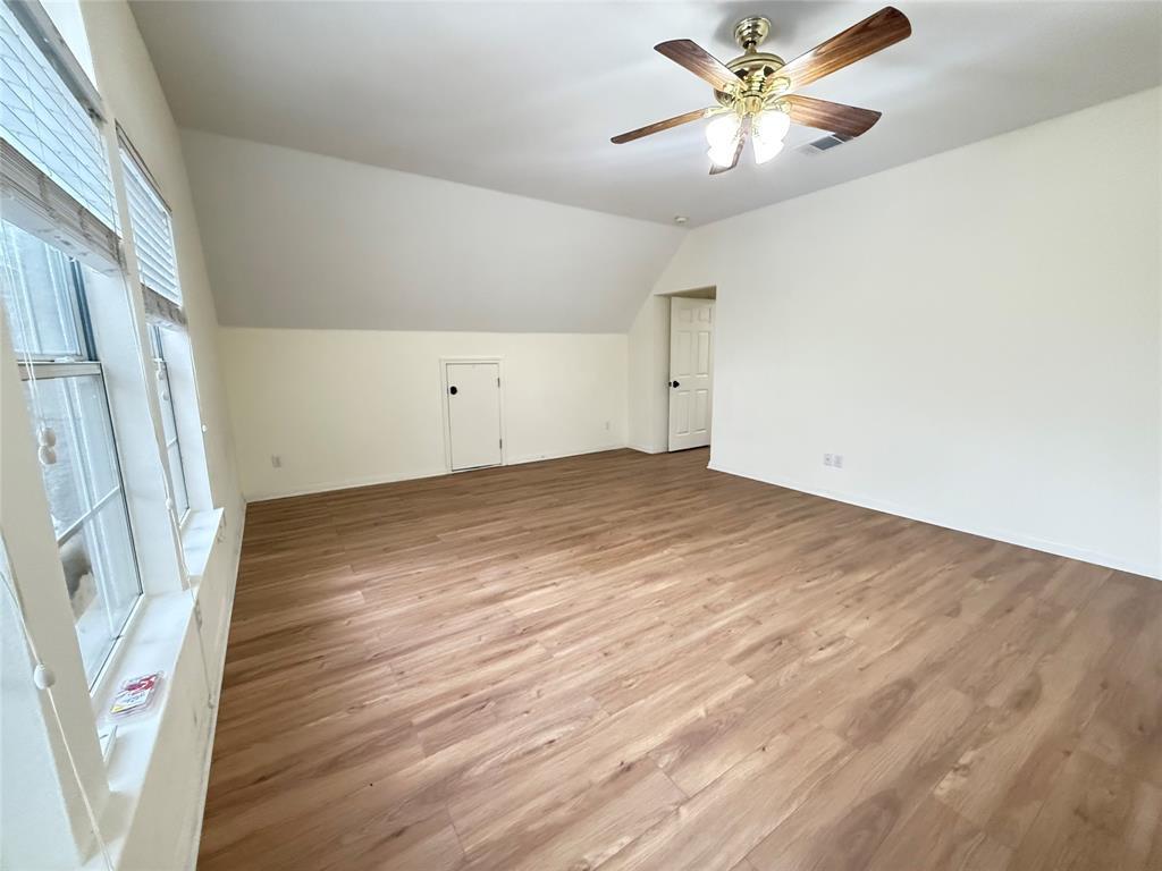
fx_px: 470
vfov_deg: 85.7
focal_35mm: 14
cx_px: 581
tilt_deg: -9.5
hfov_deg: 102.1
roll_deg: -0.2
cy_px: 436
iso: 800
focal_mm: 2.22
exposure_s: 1/60
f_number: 2.2
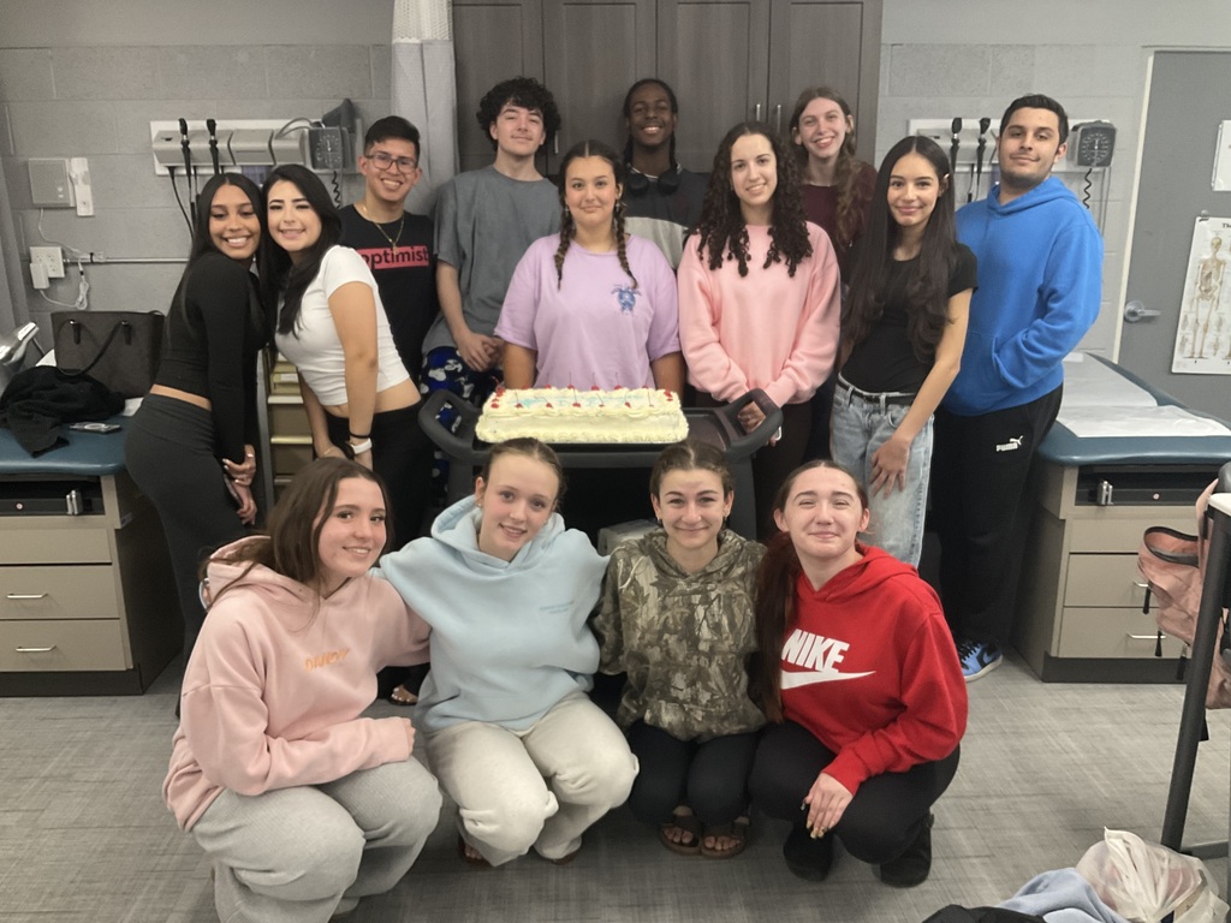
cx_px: 616
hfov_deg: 61.7
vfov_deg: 48.2
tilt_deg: -15.4
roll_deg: +0.1
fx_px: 1031
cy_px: 462
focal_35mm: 29
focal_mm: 3
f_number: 1.8
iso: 80
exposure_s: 1/60
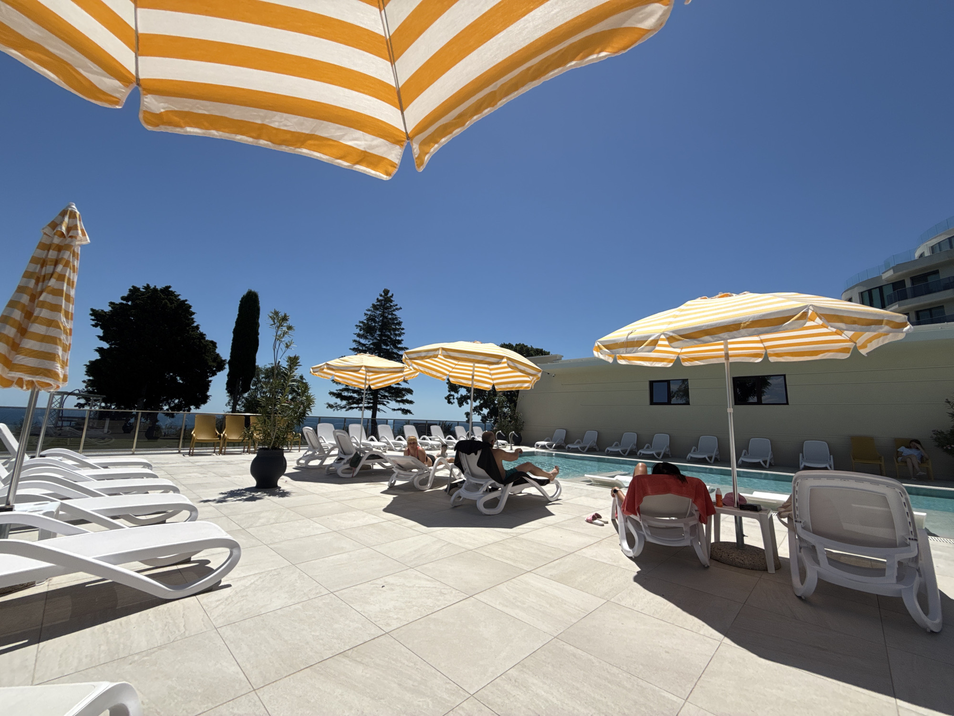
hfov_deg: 102.1
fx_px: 386
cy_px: 358
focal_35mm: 14
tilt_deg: +9.4
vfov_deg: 85.7
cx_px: 477
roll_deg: -3.0
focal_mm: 2.22
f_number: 2.2
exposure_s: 1/5155
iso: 50
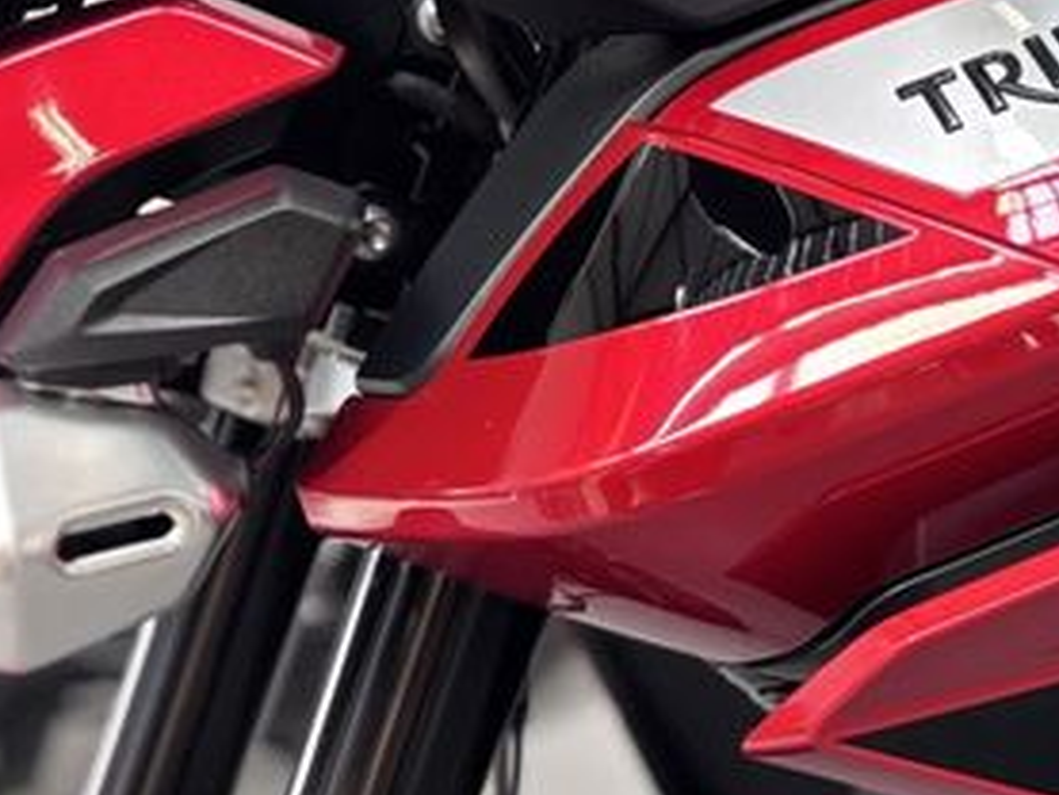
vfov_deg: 24.4
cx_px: 1005
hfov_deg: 30.4
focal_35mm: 60
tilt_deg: -12.2
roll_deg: +1.8
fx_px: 1836
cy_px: 443
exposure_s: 1/50
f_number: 1.6
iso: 250
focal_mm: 5.96
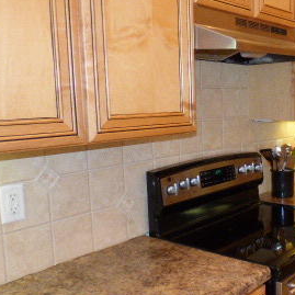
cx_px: 266
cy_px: 160
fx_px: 405
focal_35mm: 42
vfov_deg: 40.0
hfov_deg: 37.4
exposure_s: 1/60
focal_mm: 3.58
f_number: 2.8
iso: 640
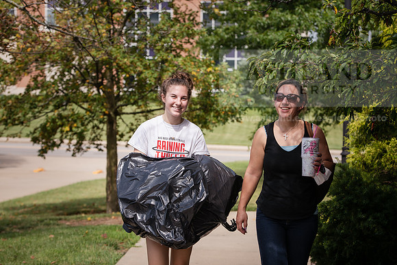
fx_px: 1015
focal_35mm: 92
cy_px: 132
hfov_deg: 22.1
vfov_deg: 14.9
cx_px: 198
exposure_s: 1/500
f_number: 5
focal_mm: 92
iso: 125
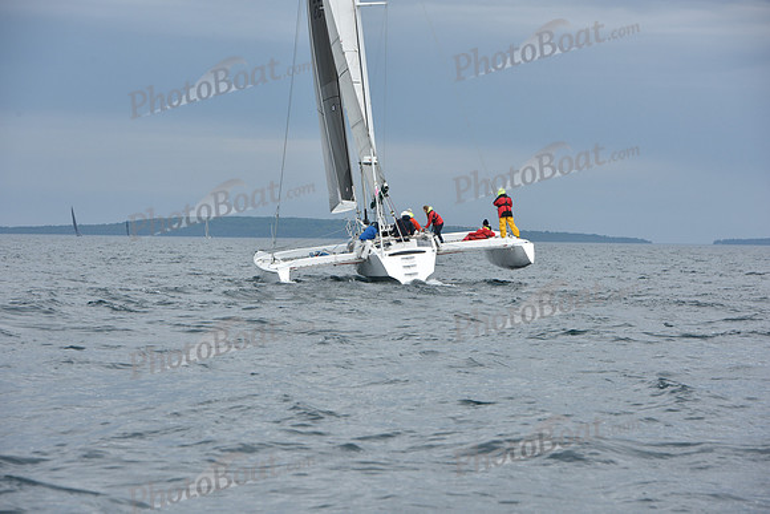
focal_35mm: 175
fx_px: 3744
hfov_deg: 11.7
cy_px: 257
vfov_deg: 7.9
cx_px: 385
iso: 250
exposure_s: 1/800
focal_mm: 175
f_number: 10
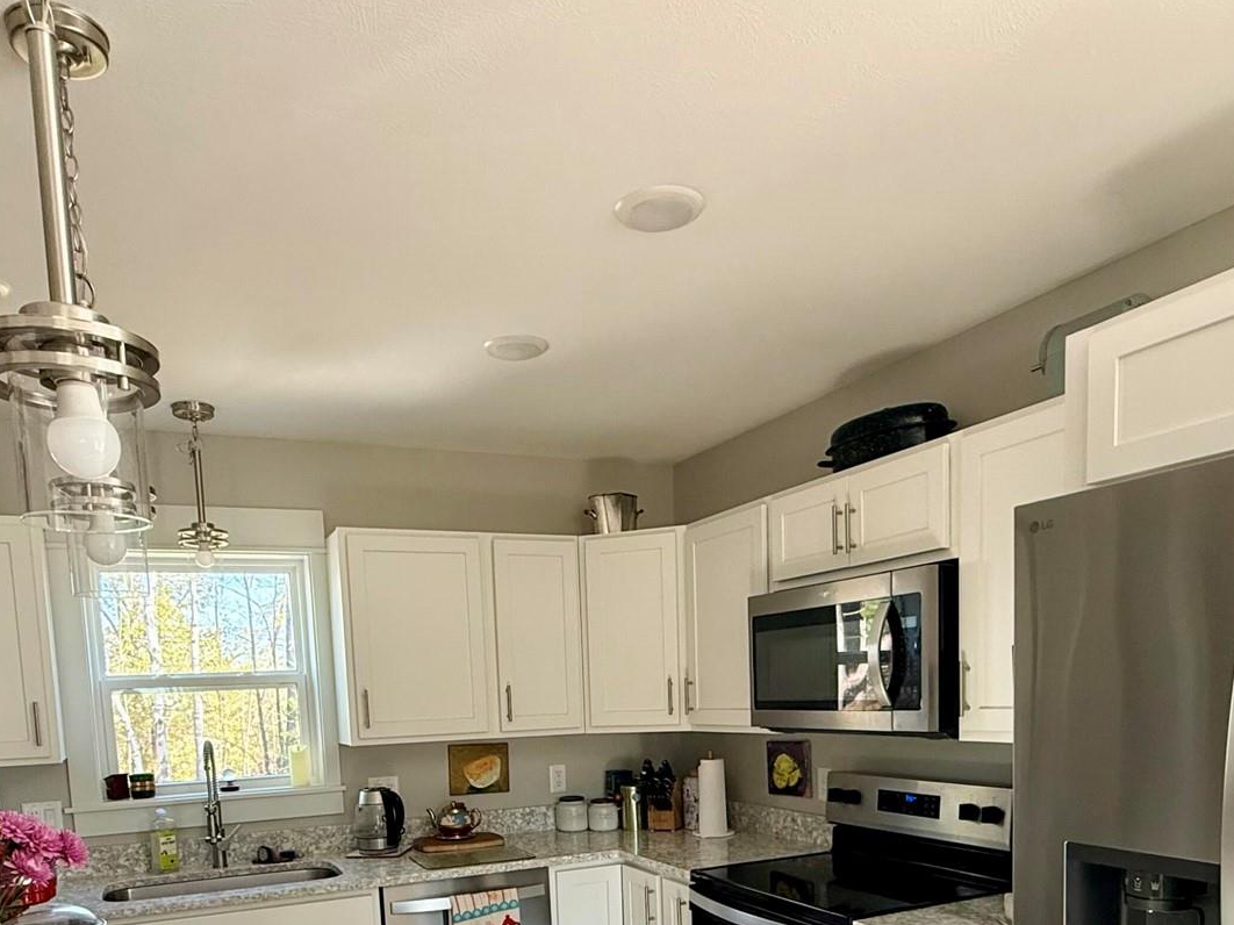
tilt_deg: -6.4
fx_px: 962
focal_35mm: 27
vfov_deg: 47.4
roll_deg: +2.1
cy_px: 788
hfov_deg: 65.3
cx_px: 582
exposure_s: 1/99
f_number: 2.2
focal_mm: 2.22
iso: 200
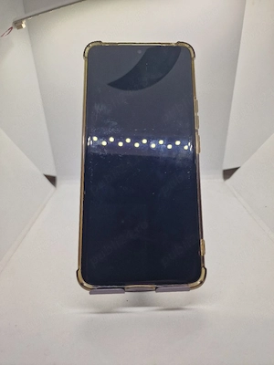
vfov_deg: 73.9
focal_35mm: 23
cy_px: 182
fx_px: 243
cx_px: 137
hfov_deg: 58.9
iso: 50
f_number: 1.8
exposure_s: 1/182
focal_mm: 6.4
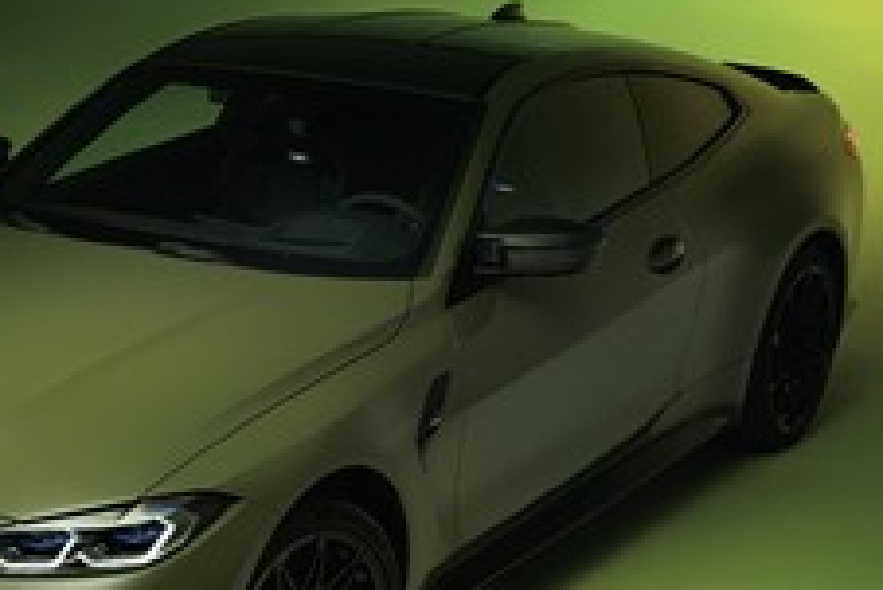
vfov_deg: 14.6
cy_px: 473
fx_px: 2282
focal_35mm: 93
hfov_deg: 21.5
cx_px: 117
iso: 50
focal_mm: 35
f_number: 5.6
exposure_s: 1
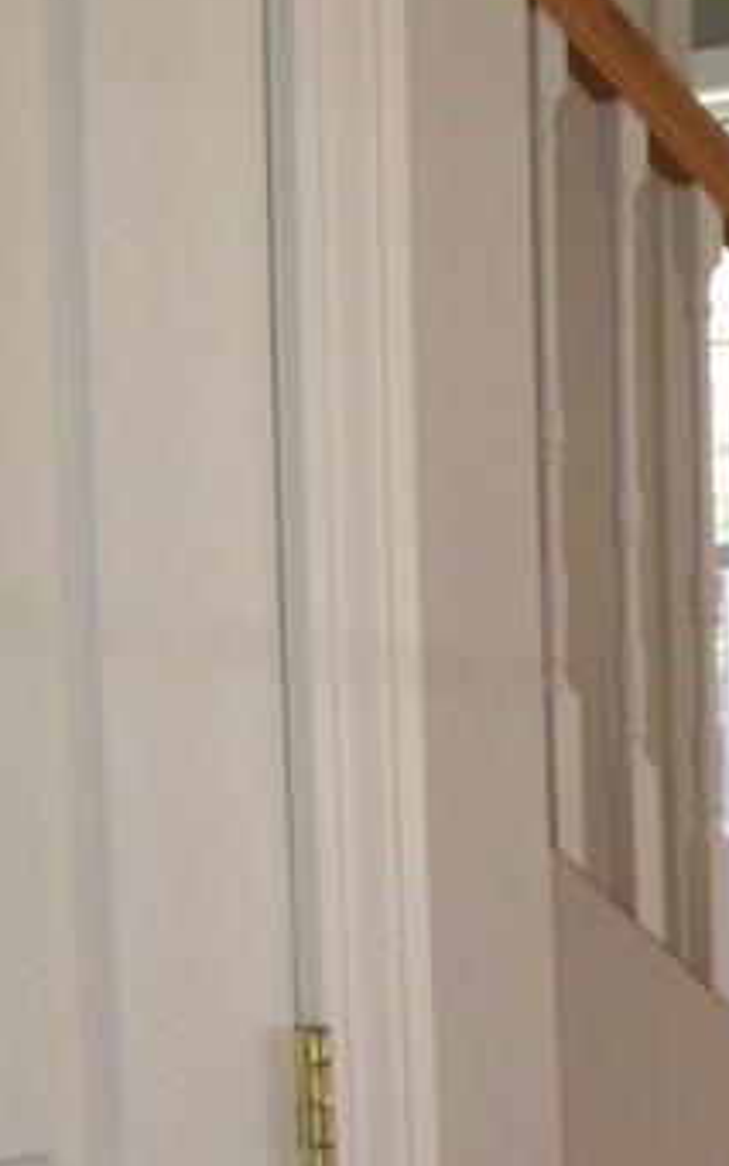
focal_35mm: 121
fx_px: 3848
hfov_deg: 10.3
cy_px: 903
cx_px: 1198
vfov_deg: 17.1
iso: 200
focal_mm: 5.8
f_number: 2.8
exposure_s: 1/40
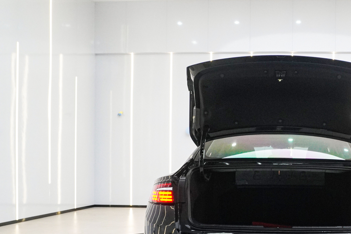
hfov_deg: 42.6
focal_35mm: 44
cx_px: 278
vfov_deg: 30.0
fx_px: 429
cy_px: 174
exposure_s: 1/80
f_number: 6.3
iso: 1600
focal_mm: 16
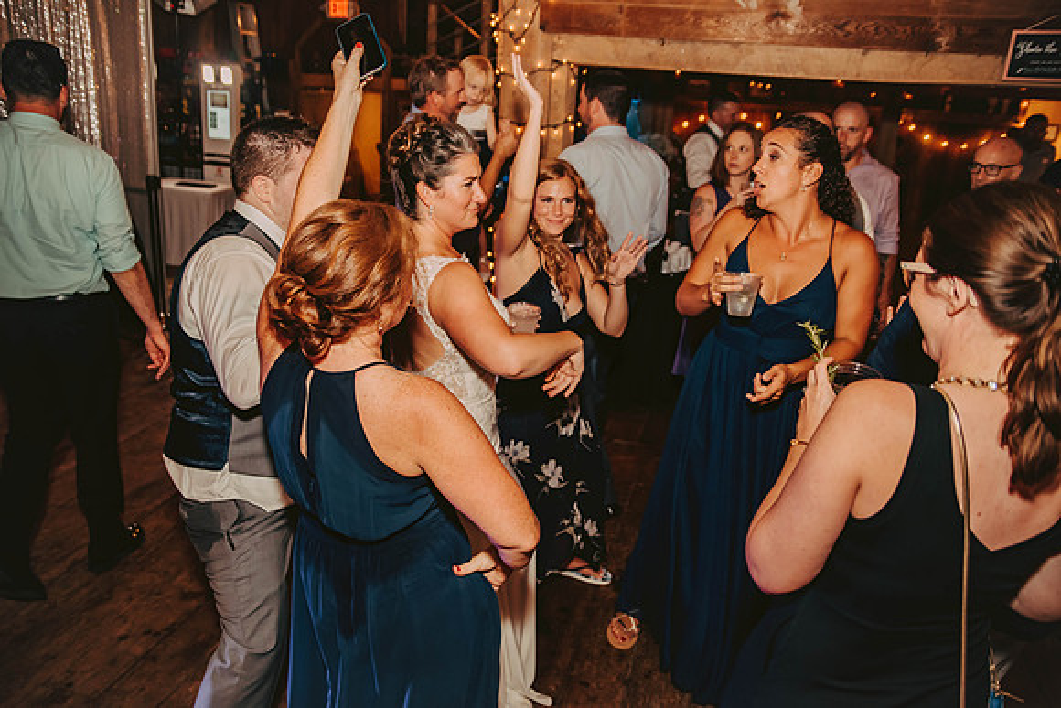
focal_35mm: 28
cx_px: 530
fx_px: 825
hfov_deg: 65.5
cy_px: 354
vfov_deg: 46.4
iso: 1000
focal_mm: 28
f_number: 2.8
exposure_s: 1/160
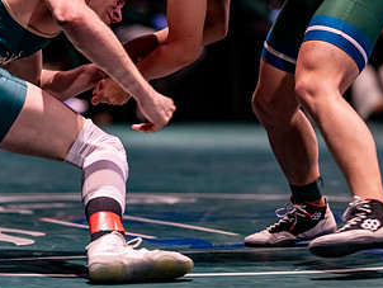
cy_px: 29
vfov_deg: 5.6
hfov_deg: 7.4
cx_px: 197
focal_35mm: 267
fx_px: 2957
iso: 2000
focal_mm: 135
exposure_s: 1/640
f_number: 1.8
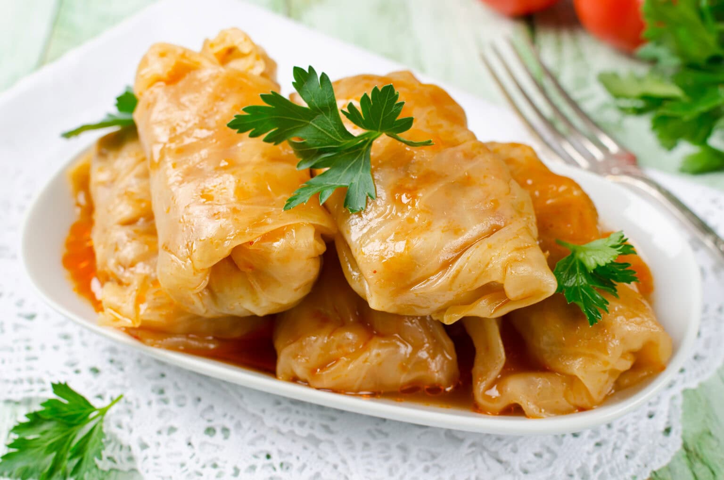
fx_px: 1054
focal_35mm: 52
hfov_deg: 37.9
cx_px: 362
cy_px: 240
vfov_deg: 25.7
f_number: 7.1
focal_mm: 35
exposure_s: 1/125
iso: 100
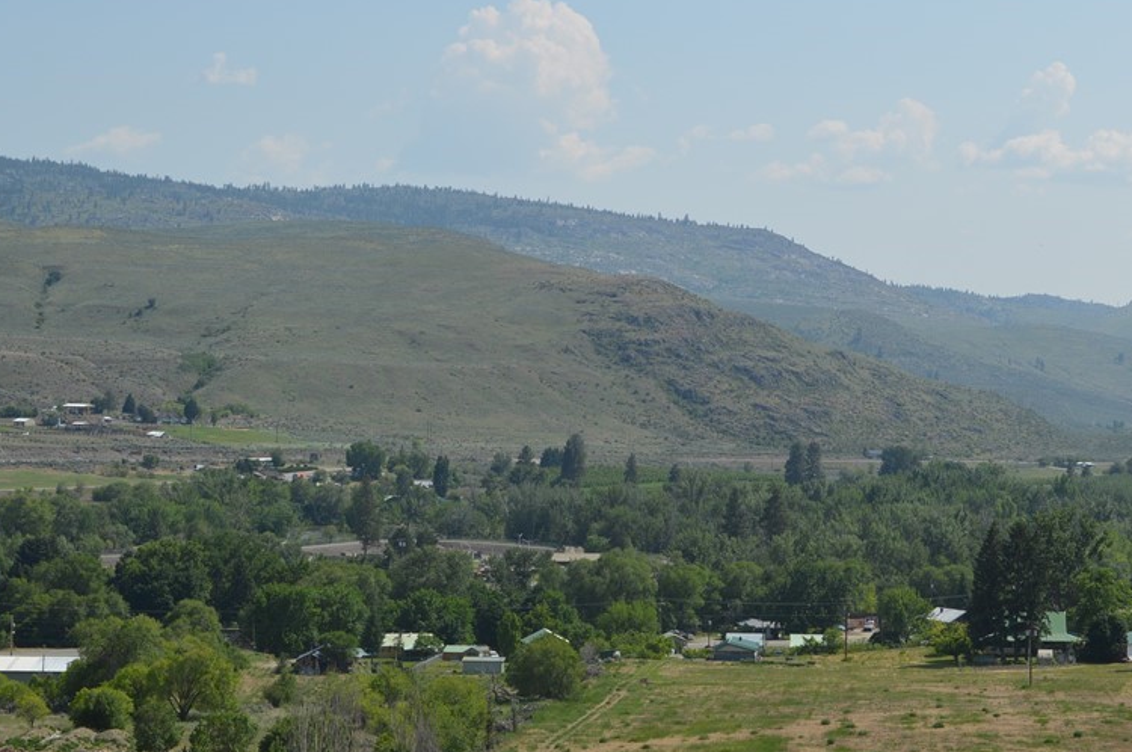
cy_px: 355
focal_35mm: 87
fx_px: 2732
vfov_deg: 15.7
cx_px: 755
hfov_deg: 23.3
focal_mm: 40
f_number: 9
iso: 100
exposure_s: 1/320
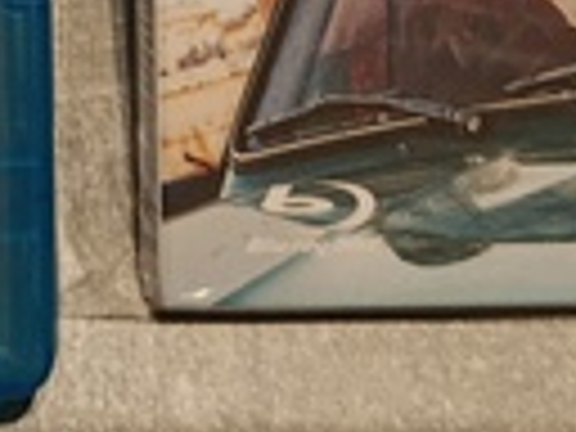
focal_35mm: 116
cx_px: 18
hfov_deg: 16.7
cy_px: -421
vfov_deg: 11.5
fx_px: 1930
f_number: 1.7
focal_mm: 5.24
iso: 640
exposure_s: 1/50
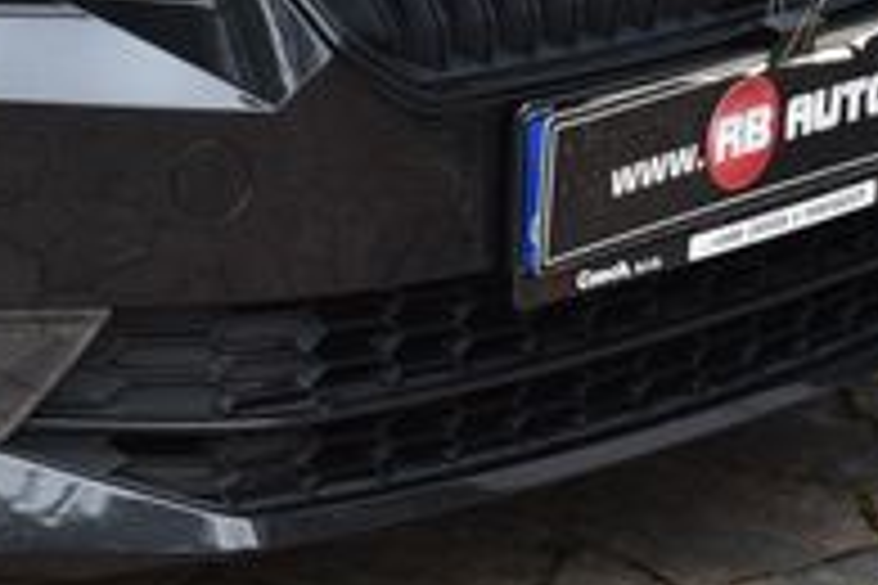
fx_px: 4877
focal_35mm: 200
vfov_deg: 6.8
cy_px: -234
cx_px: -711
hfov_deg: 9.8
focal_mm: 38
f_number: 7.1
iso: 500
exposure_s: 1/200
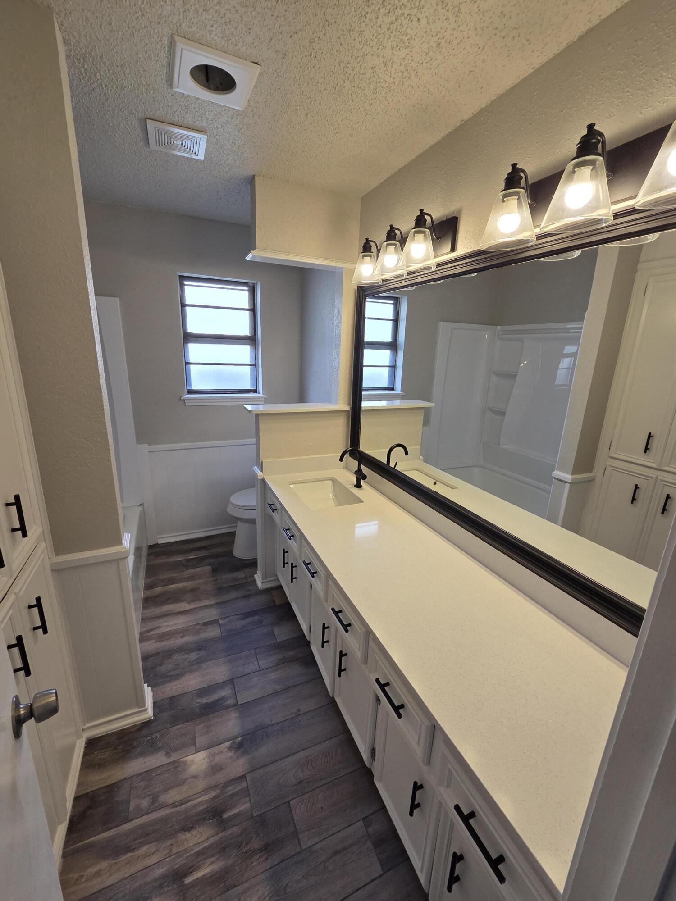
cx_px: 338
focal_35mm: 13
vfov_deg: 106.2
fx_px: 338
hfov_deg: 89.9
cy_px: 450
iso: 64
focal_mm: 2.2
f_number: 2.2
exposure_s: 1/120
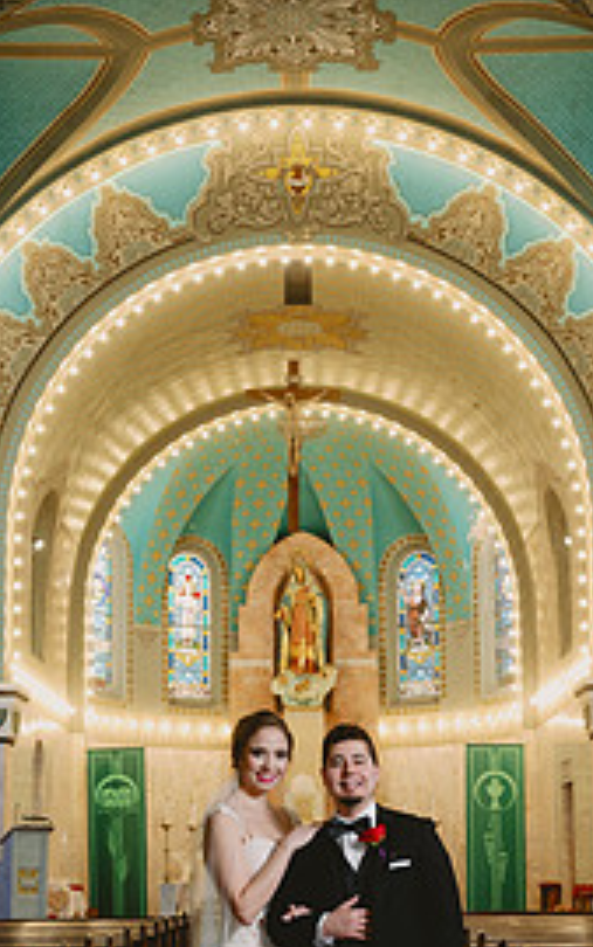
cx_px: 314
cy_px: 694
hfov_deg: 21.3
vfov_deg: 32.9
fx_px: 1576
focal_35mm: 61
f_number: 4
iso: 1000
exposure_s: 1/125
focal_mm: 36
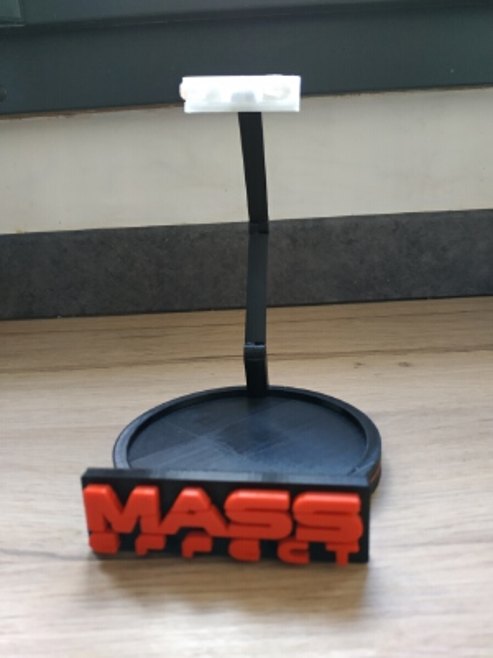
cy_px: 329
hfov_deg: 56.8
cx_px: 246
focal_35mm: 24
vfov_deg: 71.6
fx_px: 456
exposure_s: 1/33
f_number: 1.9
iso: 250
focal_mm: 3.94
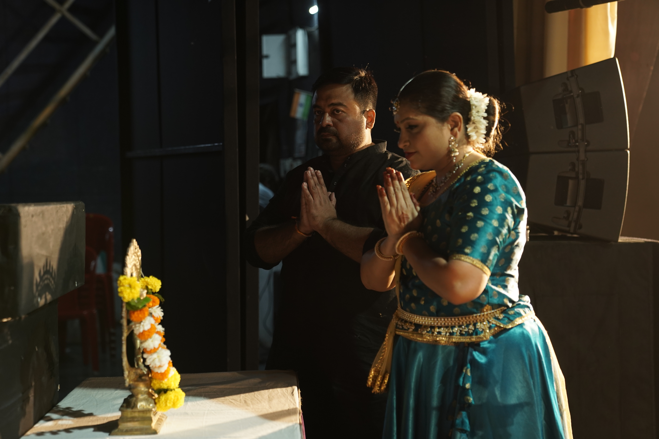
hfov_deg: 33.9
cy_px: 220
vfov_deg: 23.0
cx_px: 330
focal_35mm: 59
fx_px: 1080
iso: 1250
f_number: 2.8
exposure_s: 1/160
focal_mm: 59
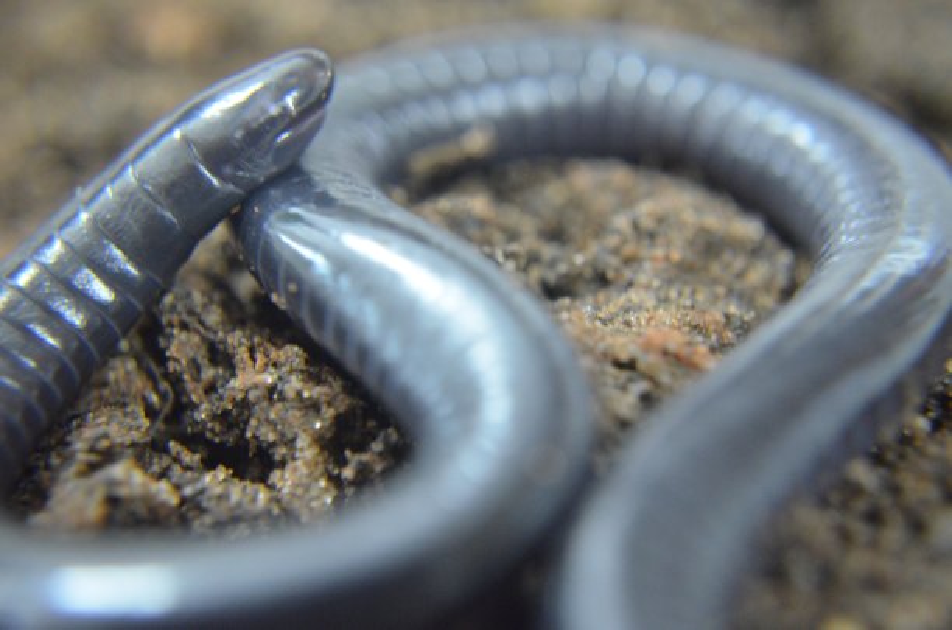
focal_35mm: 51
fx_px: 1346
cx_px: 476
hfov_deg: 39.0
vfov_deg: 26.4
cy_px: 315
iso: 3200
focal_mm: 34
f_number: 5
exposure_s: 1/15
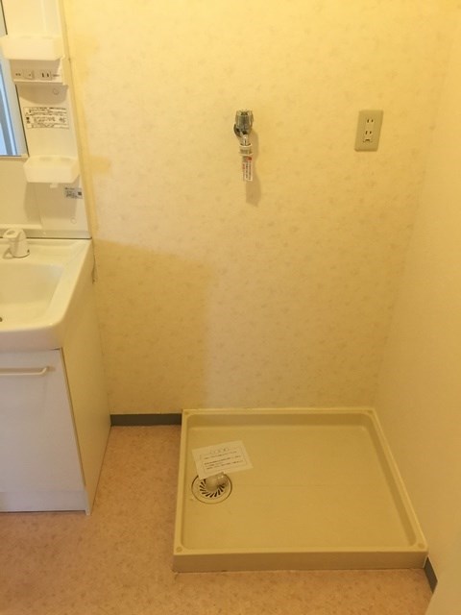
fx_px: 515
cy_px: 308
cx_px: 230
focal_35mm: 29
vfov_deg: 61.7
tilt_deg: -31.5
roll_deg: -2.9
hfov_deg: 48.2
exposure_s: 1/15
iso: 100
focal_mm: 4.15
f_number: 2.2
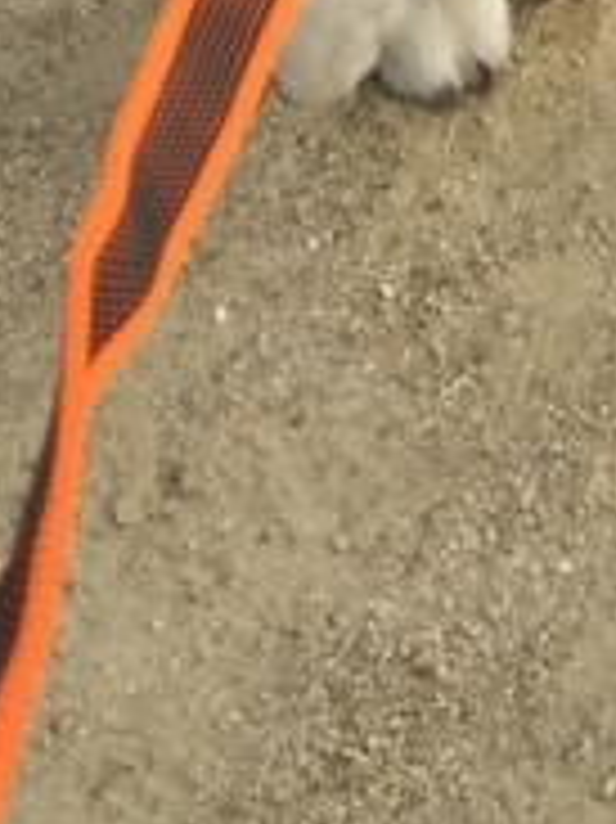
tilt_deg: -28.9
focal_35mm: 162
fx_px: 3848
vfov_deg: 10.2
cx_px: 836
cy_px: -1324
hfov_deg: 9.0
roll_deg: +7.1
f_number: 2.2
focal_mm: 4.15
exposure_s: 1/1721
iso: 32
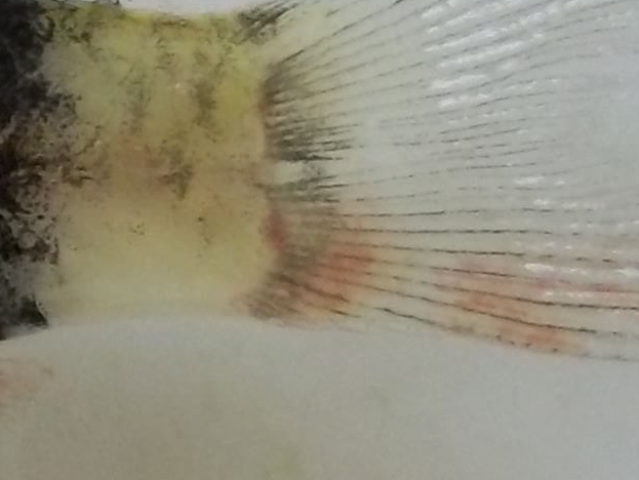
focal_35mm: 231
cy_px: 181
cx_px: -580
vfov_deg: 6.4
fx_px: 4267
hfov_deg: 8.2
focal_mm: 6.5
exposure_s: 1/40
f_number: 3.1
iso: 160
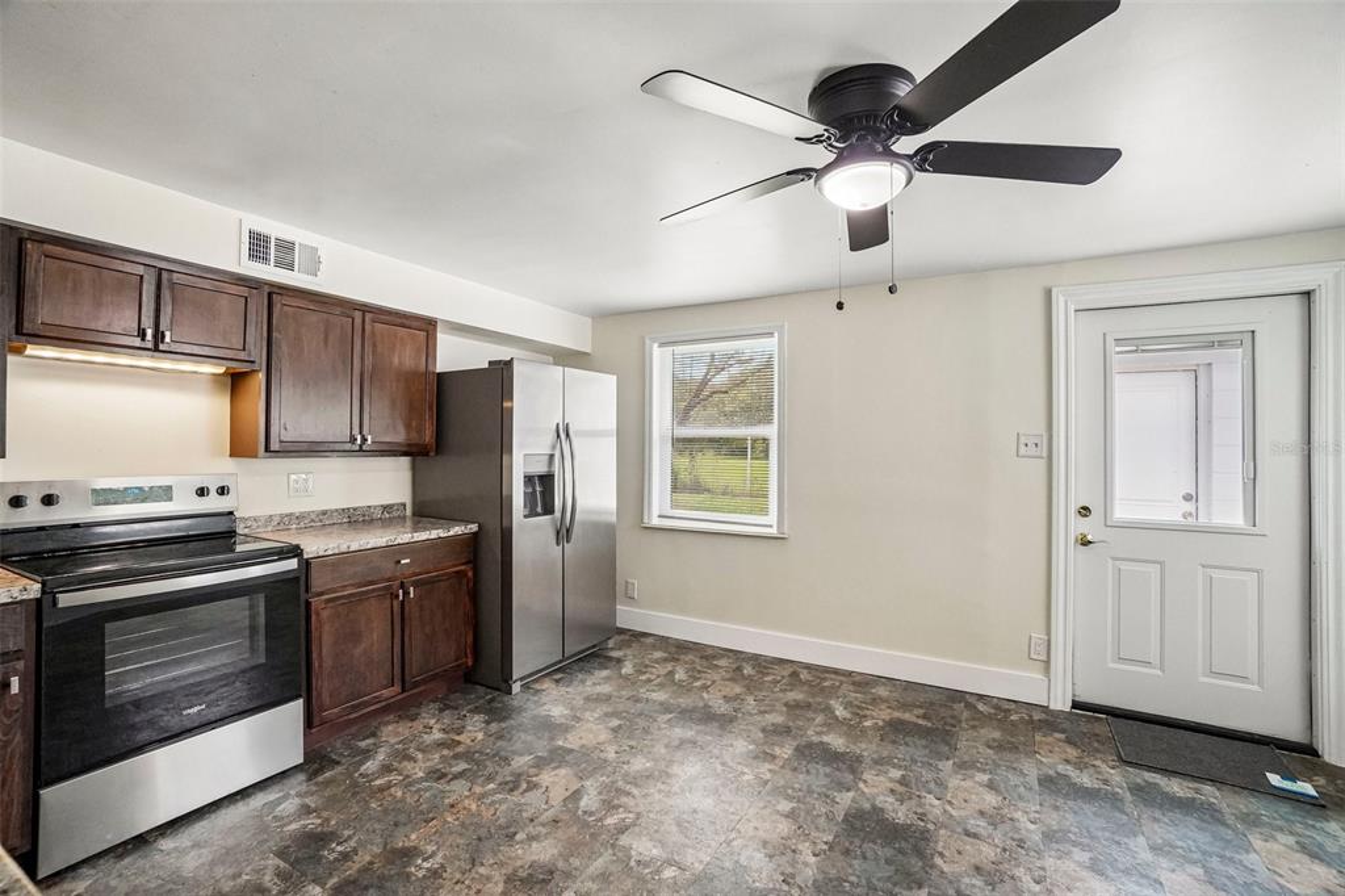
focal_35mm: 15
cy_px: 448
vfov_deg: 77.3
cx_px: 672
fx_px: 560
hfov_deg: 100.4
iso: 500
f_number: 8
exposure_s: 1/30
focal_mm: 10
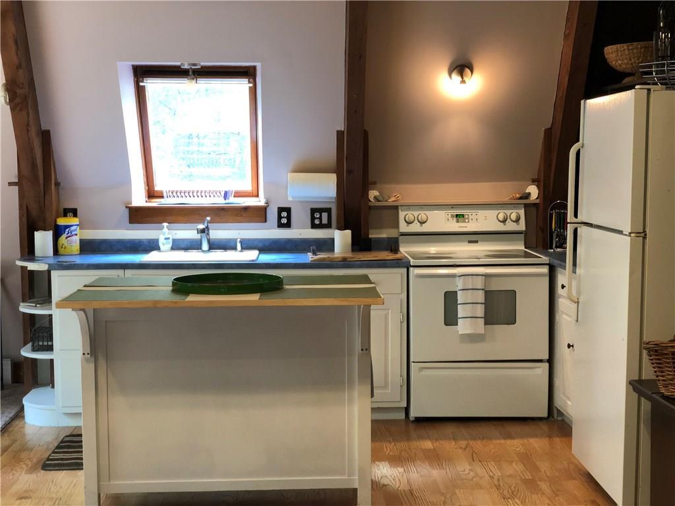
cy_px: 253
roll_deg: -0.2
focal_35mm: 52
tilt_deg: -4.6
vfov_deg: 28.0
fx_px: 1014
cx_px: 338
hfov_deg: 36.8
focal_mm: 6
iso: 100
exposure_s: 1/30
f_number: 2.4
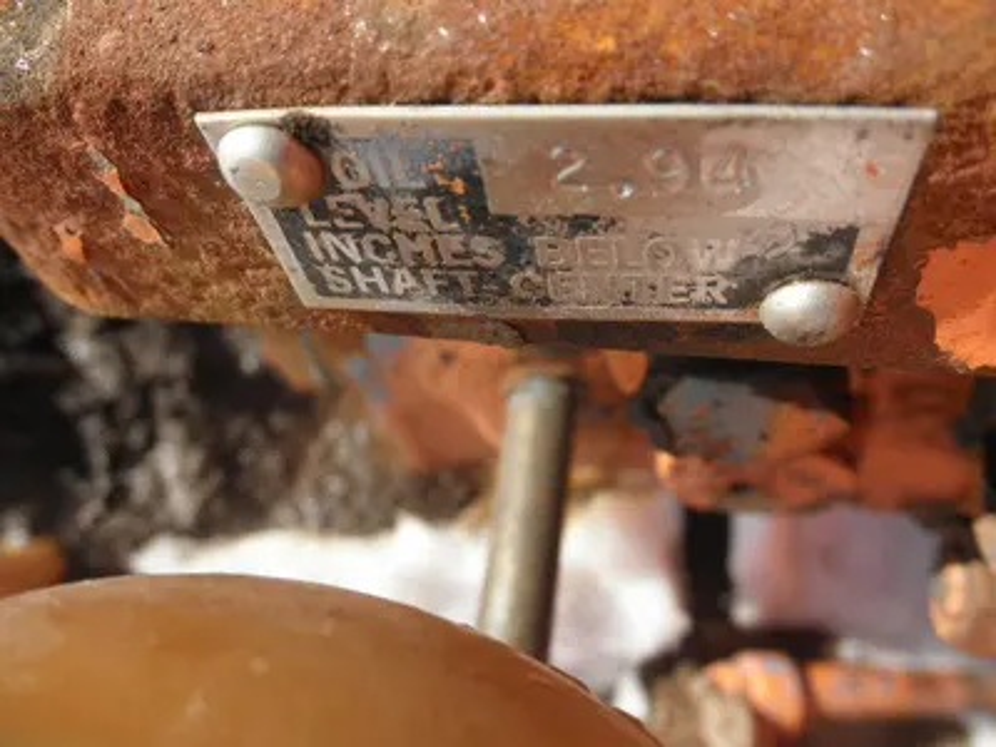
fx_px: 806
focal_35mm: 28
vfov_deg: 49.7
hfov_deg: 63.4
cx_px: 498
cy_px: 374
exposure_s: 1/500
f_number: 3
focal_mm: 5
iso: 64
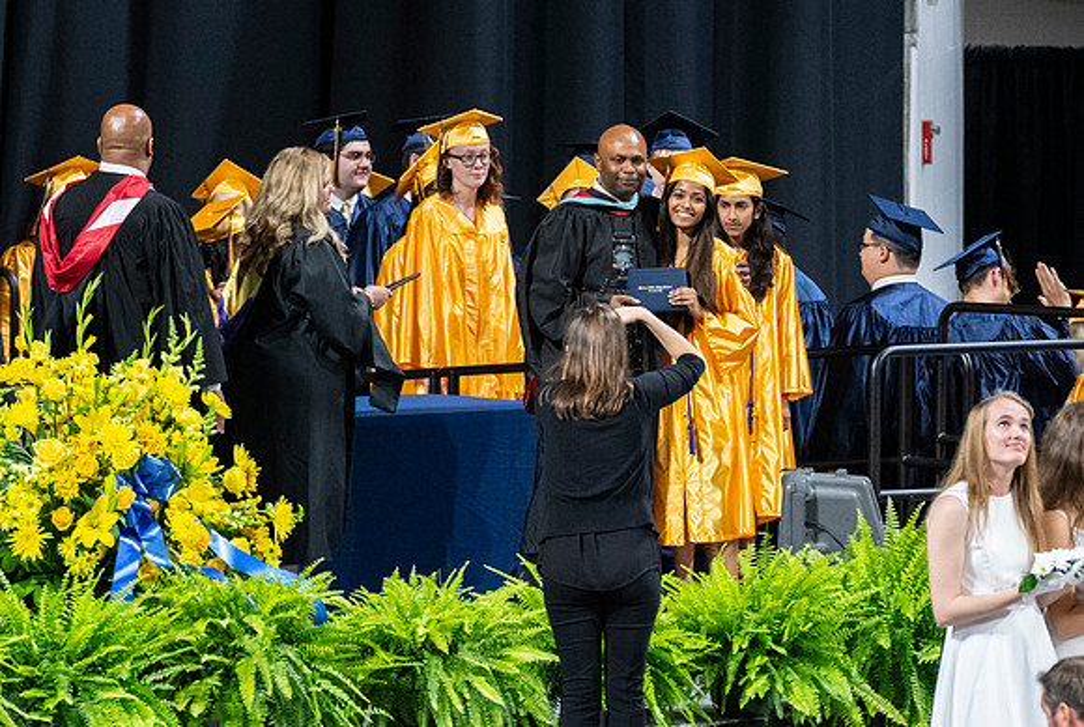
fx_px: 12185
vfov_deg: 3.4
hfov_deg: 5.1
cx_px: 695
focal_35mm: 404
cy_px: 366
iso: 2000
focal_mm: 200
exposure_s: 1/200
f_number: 4
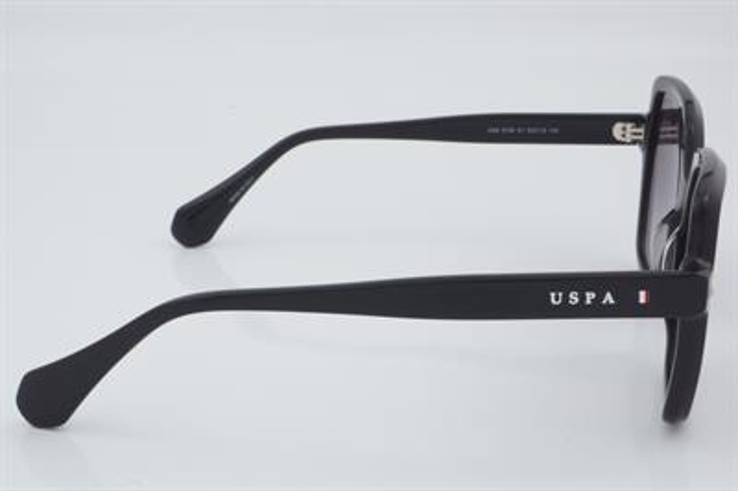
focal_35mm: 75
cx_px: 369
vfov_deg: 18.2
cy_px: 246
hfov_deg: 27.0
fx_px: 1536
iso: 100
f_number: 32
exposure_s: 1/3
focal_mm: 50
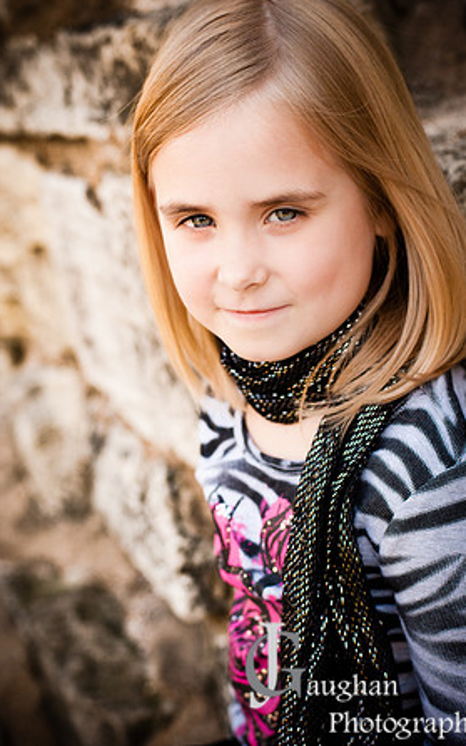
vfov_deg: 26.8
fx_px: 1564
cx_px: 243
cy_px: 371
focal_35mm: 77
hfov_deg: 17.0
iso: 500
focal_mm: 50
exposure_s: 1/800
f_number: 3.5
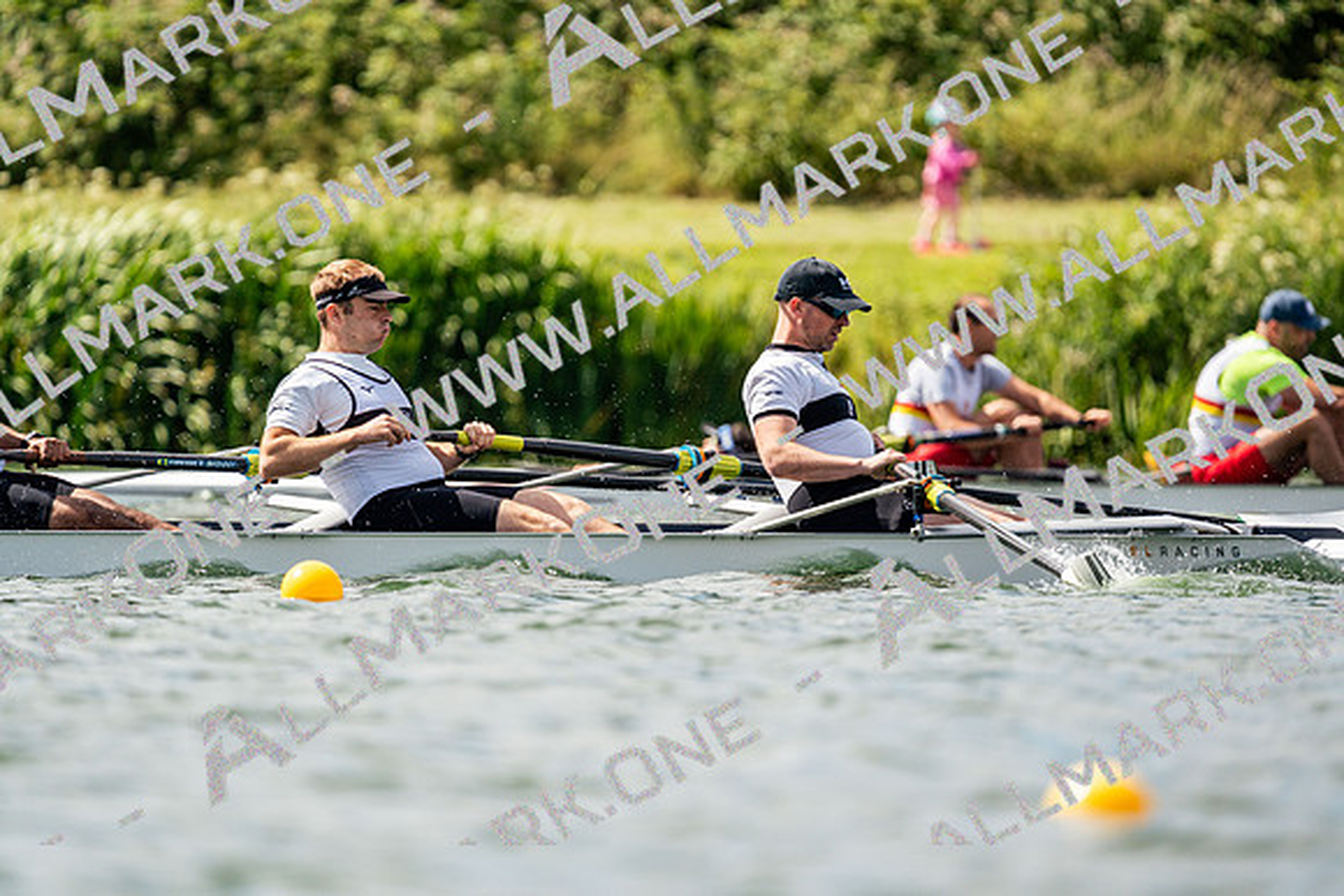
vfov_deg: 2.3
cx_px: 672
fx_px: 22404
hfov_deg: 3.4
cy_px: 448
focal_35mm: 600
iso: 320
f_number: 6.3
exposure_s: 1/2000
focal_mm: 600
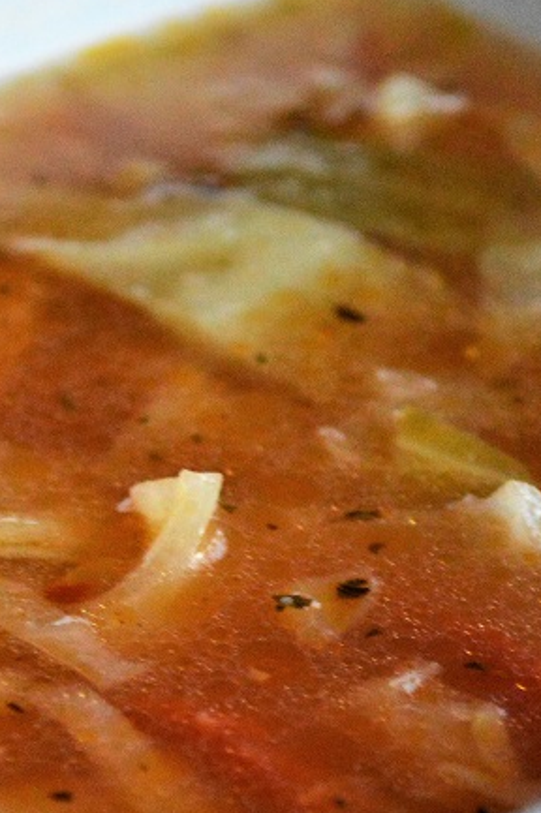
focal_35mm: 150
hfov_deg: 9.1
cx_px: 190
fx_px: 3386
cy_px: 492
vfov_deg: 13.7
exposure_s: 1/40
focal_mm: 48
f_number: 5.3
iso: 3200
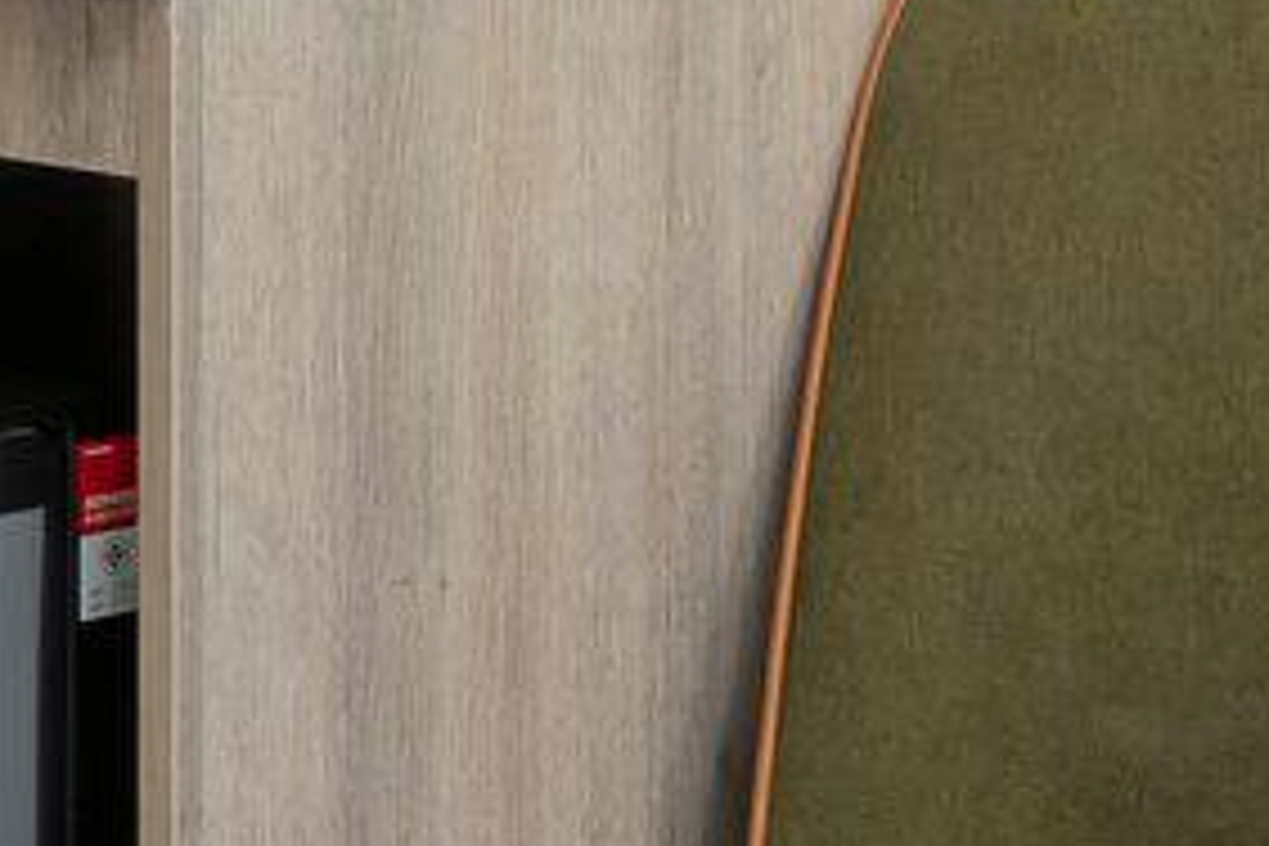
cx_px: -436
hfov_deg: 16.5
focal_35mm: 116
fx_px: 4089
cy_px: -529
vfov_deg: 11.2
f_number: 13
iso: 250
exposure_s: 1/6
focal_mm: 16
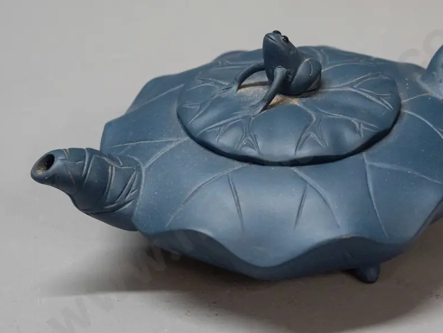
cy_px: 161
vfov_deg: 14.2
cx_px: 283
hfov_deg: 18.9
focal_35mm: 104
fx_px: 1331
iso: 3200
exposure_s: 1/200
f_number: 5.6
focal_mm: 40
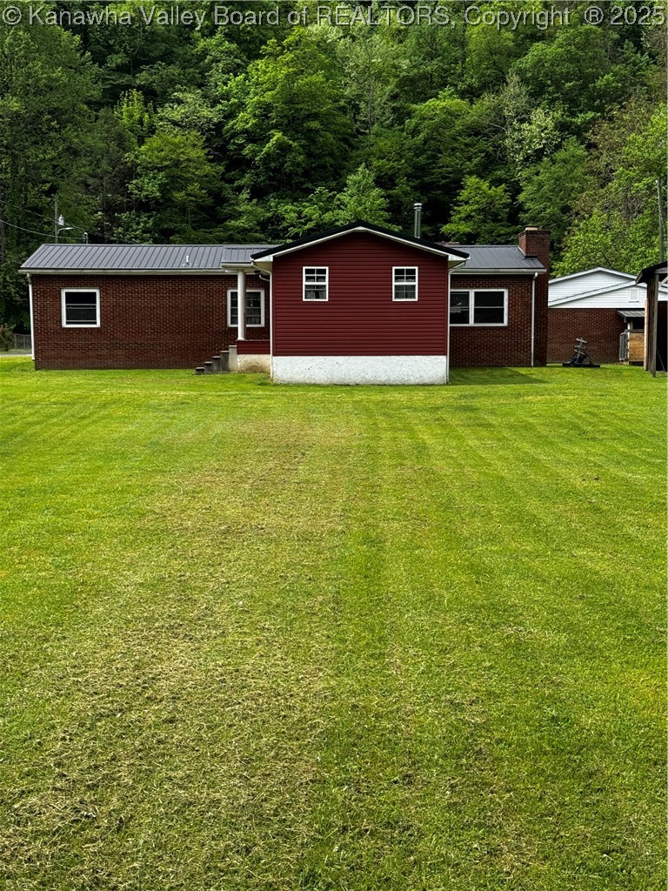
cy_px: 446
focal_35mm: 48
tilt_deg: -4.2
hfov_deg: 30.3
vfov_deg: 39.7
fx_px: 1235
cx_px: 334
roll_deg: -0.5
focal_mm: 6.76
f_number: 1.78
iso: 64
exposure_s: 1/2513
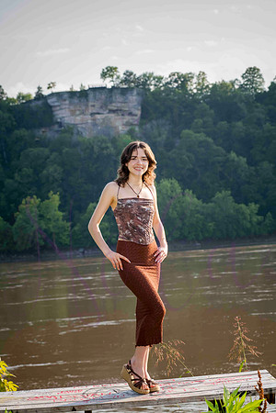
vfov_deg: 22.1
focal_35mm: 92
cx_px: 138
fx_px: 1058
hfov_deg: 14.9
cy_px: 206
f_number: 8
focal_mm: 92
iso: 400
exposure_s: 1/320
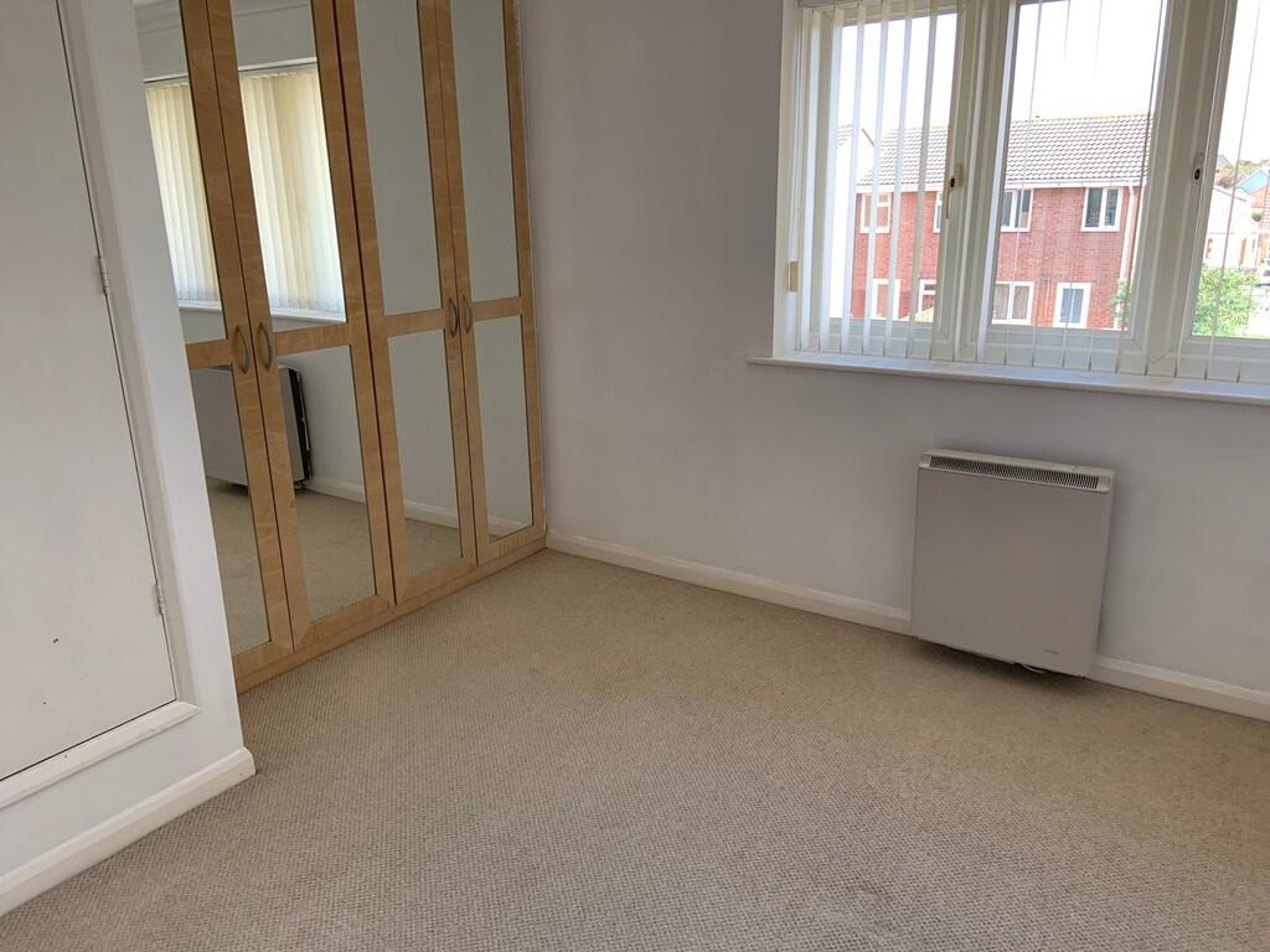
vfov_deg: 53.1
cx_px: 635
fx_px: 954
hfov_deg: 67.3
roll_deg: +2.1
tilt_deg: -19.2
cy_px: 476
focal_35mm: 26
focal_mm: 4.25
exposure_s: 1/121
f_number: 1.8
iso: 64
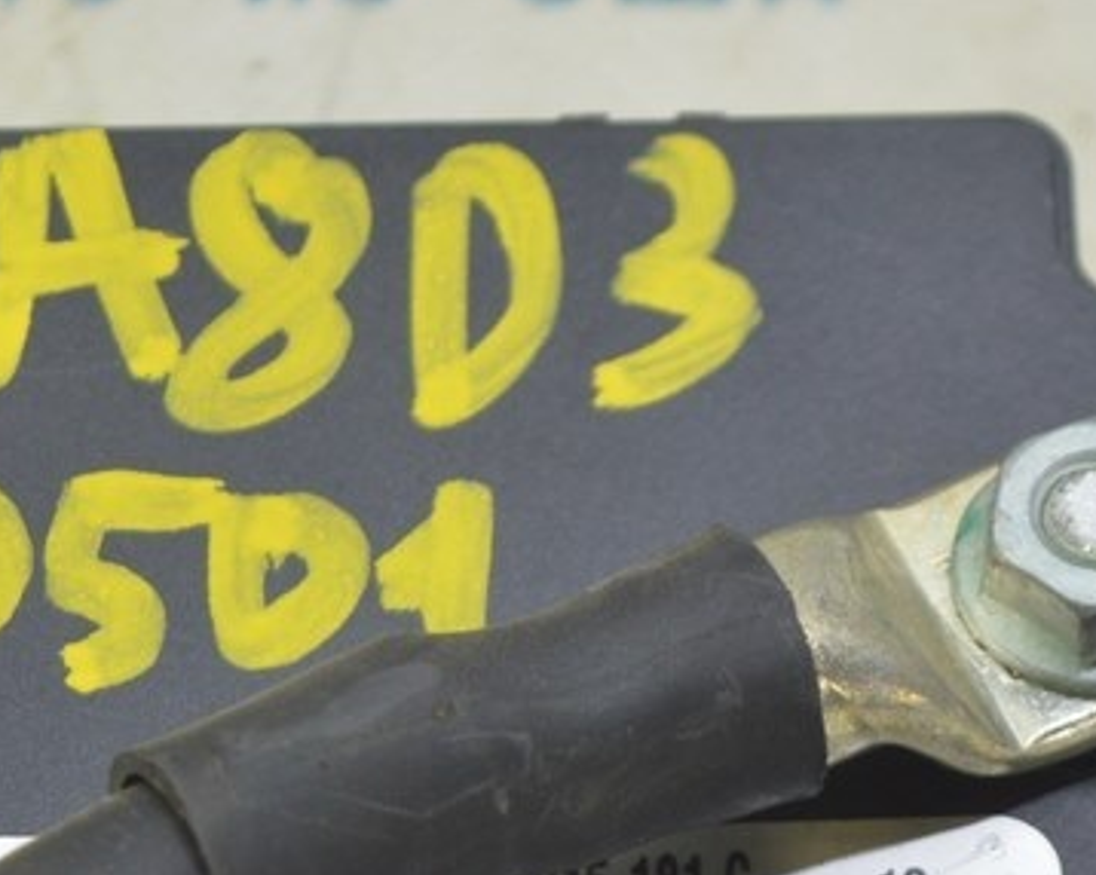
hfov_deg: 8.7
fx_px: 7176
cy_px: 925
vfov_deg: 7.0
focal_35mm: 221
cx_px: 530
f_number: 5.6
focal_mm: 55
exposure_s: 1/20
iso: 400
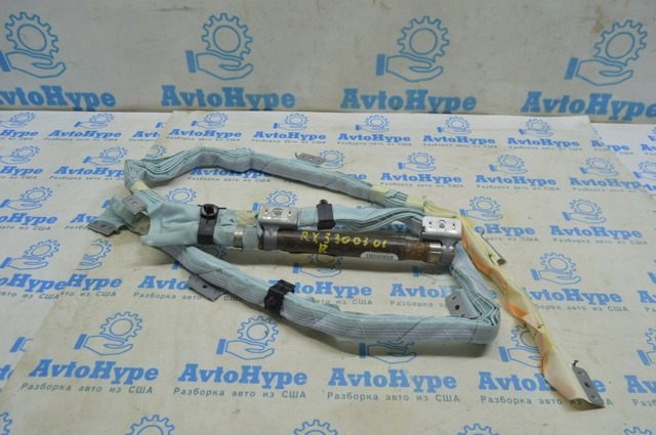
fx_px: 491
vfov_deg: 47.8
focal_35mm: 27
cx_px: 328
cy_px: 218
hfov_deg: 67.4
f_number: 7.1
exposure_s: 1/30
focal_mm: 18
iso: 400
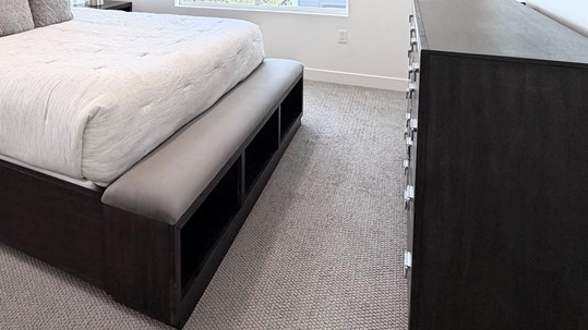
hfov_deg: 62.9
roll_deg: +0.6
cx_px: 160
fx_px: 452
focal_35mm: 29
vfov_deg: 35.5
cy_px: -14
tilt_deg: -4.8
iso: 125
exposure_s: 1/120
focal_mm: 2.22
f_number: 2.2
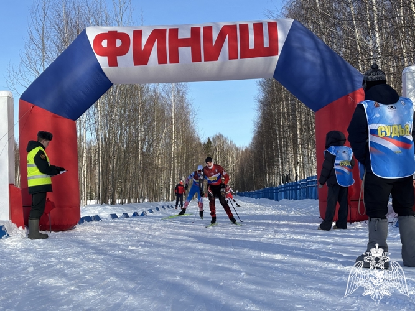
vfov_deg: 28.0
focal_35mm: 52
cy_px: 156
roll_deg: -0.1
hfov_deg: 36.8
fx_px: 623
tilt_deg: +4.7
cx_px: 208
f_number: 1.6
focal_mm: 5.96
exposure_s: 1/2024
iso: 32
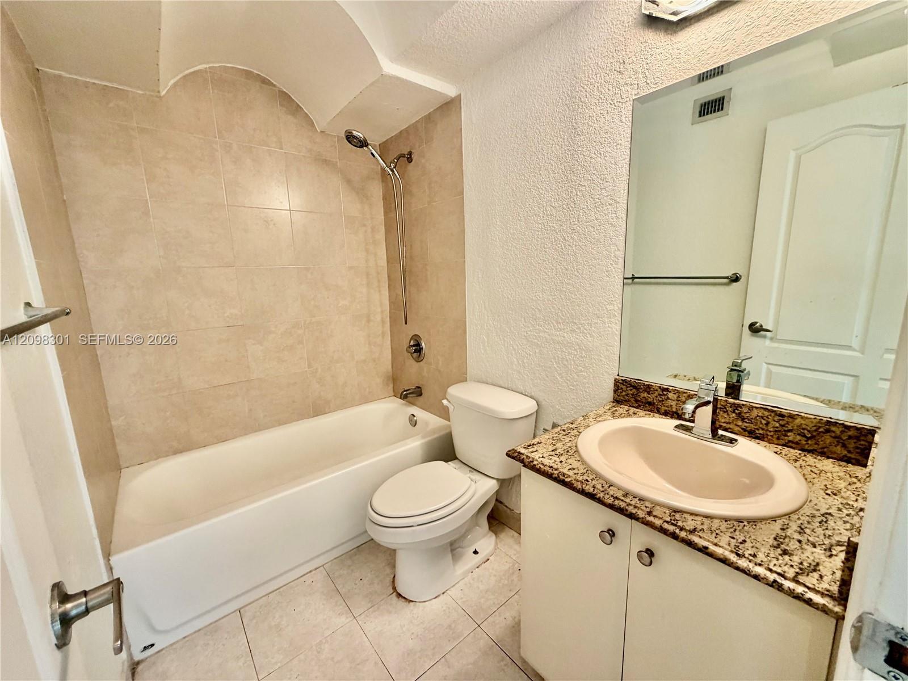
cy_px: 340
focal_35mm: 14
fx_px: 367
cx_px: 454
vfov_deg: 85.7
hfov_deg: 102.1
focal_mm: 2.22
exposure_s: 1/60
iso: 200
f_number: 2.2
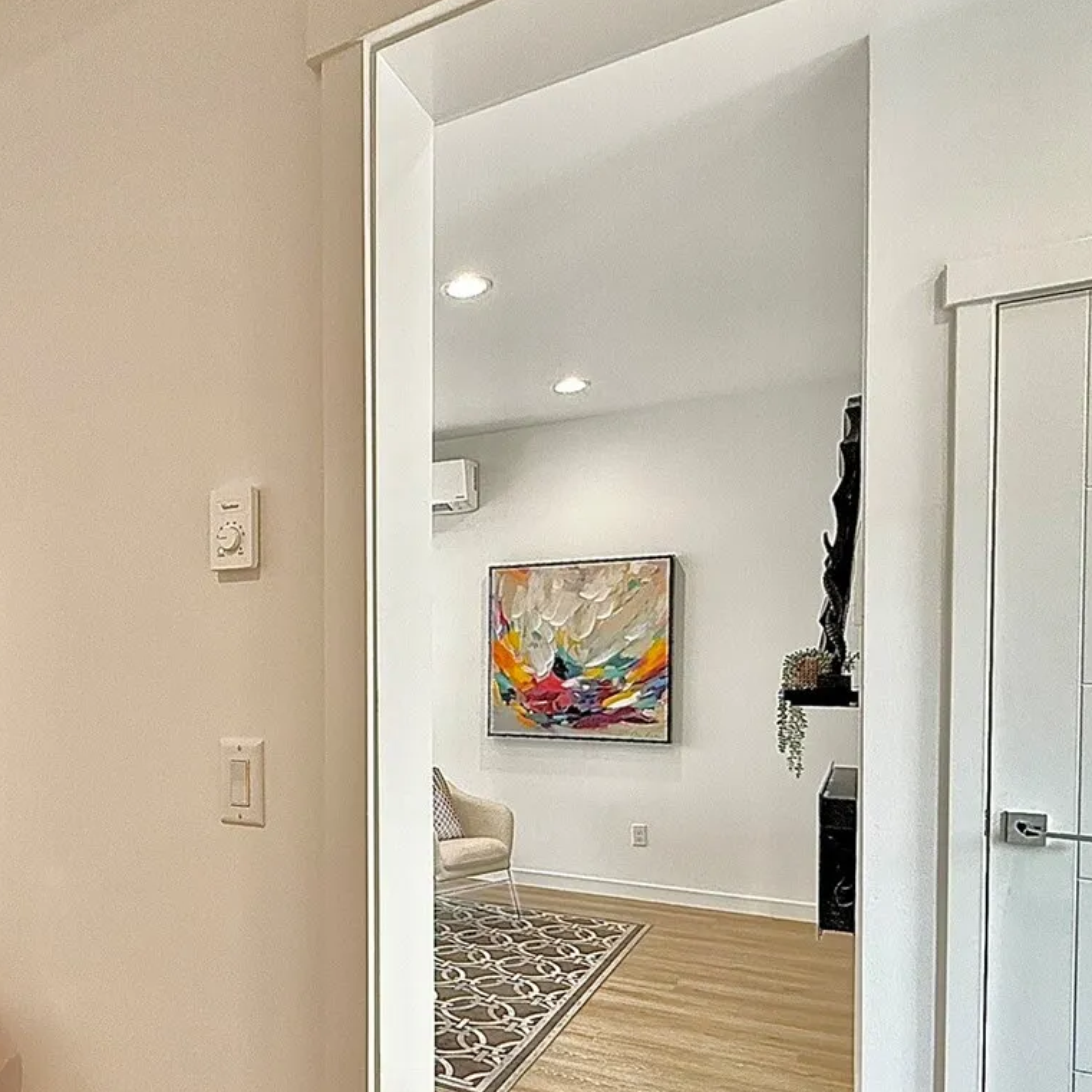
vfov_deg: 60.0
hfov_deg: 57.6
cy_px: 695
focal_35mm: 26
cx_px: 261
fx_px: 928
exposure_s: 1/120
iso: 200
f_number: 2.2
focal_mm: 2.22
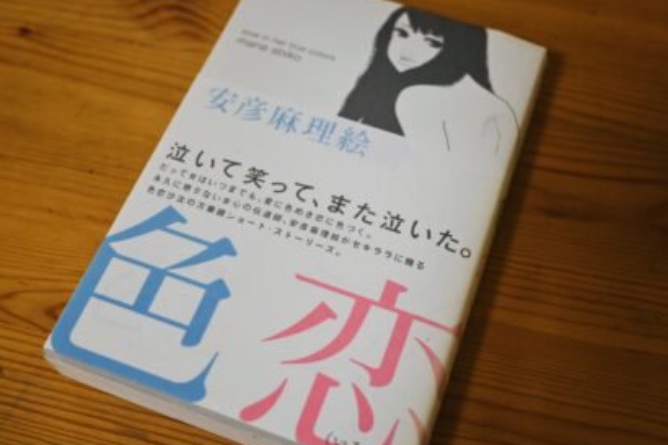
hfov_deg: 45.4
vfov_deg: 31.2
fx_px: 798
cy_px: 225
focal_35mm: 43
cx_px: 339
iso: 900
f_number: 2.8
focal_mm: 28
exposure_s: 1/125
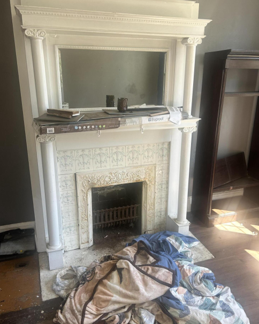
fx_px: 268
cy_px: 165
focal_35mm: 28
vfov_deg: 62.2
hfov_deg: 51.6
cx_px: 127
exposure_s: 1/121
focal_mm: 5.7
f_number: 1.5
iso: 80
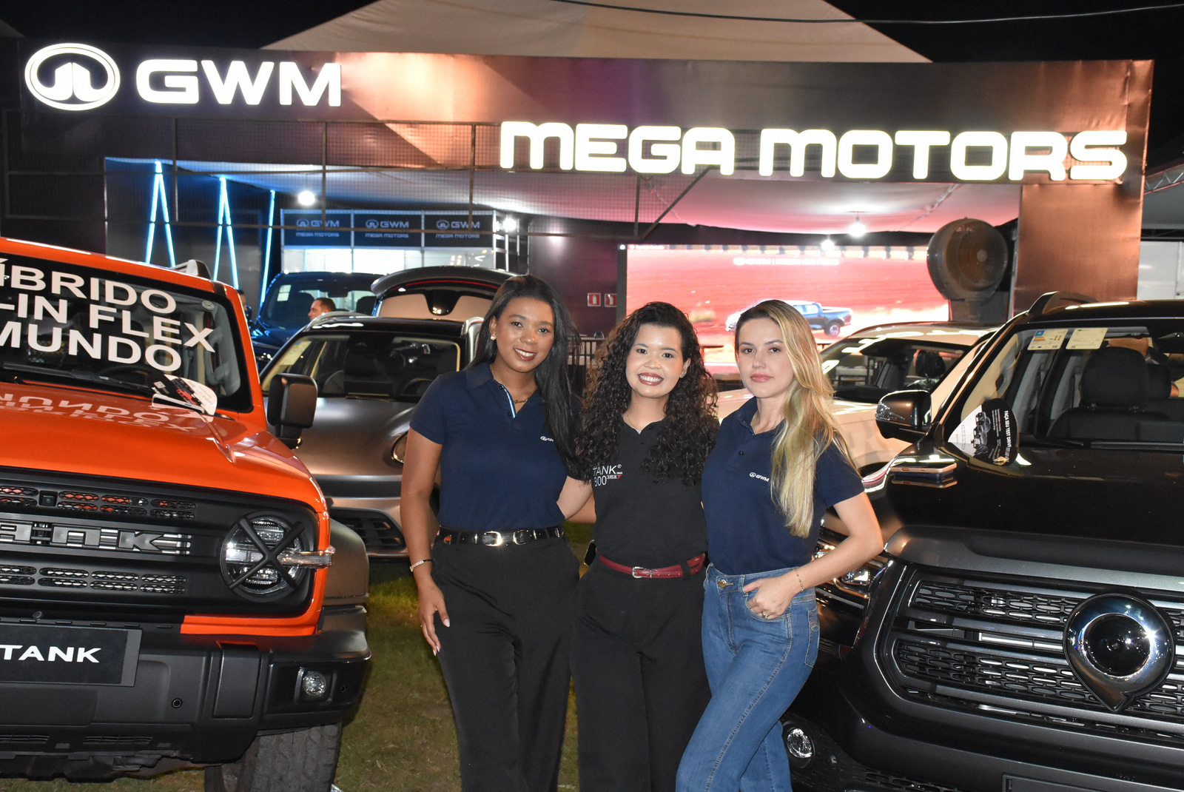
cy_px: 396
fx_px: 1580
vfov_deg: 28.1
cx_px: 592
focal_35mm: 48
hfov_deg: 41.1
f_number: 7.1
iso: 4000
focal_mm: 32
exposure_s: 1/60
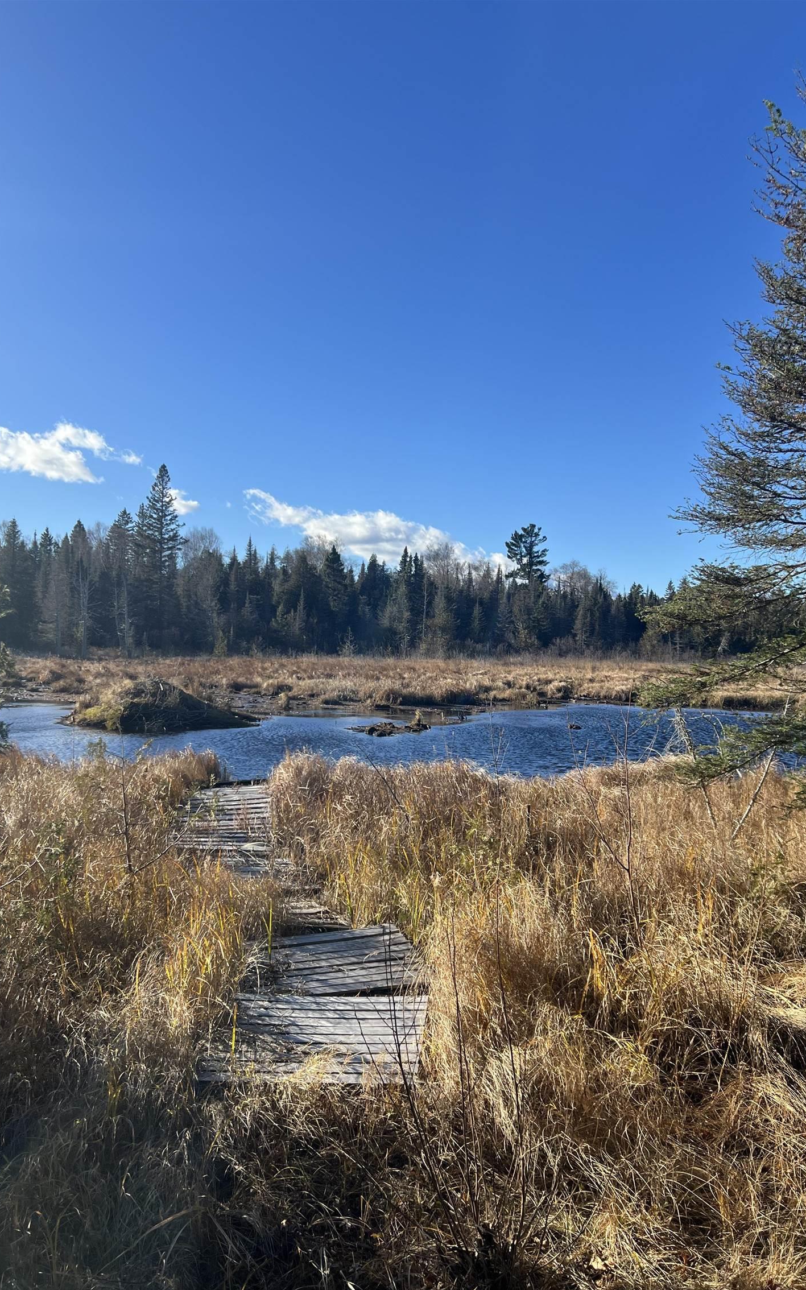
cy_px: 655
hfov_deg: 44.5
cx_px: 383
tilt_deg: +0.6
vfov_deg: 66.5
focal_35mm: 28
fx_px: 984
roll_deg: -1.6
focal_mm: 5.7
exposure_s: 1/2915
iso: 50
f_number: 1.5
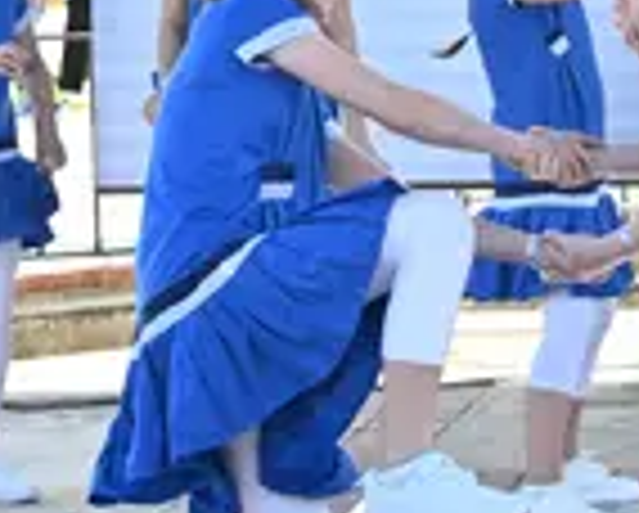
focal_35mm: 297
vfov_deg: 5.2
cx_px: 972
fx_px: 5625
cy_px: -144
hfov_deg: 6.4
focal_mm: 50
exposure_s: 1/1000
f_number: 7.1
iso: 1250
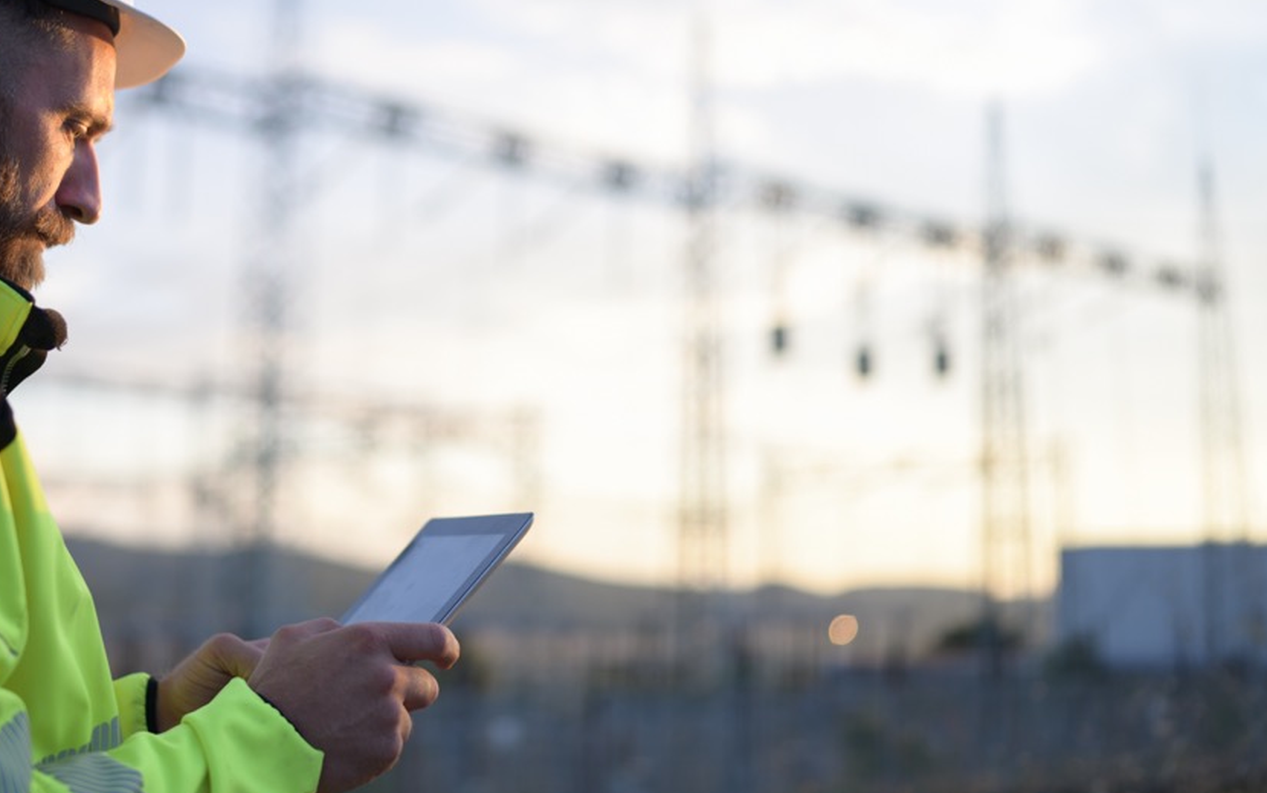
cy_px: 245
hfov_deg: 36.4
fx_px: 1899
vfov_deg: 23.4
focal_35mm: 55
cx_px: 392
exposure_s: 1/800
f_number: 1.4
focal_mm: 35
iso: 100
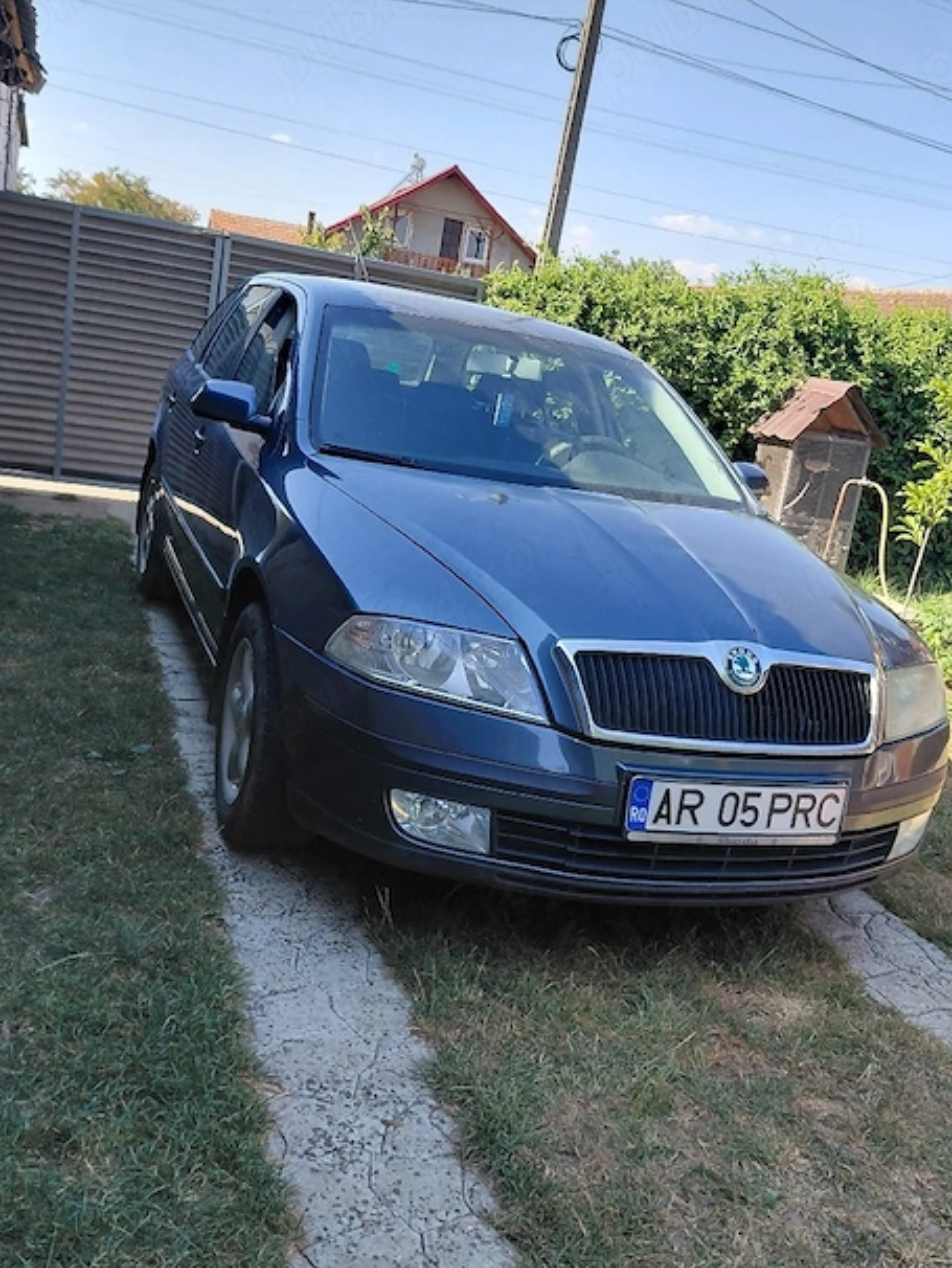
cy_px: 690
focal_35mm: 33
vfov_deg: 55.3
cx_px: 485
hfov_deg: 43.0
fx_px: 1209
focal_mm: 4.69
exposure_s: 1/714
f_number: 1.8
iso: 50
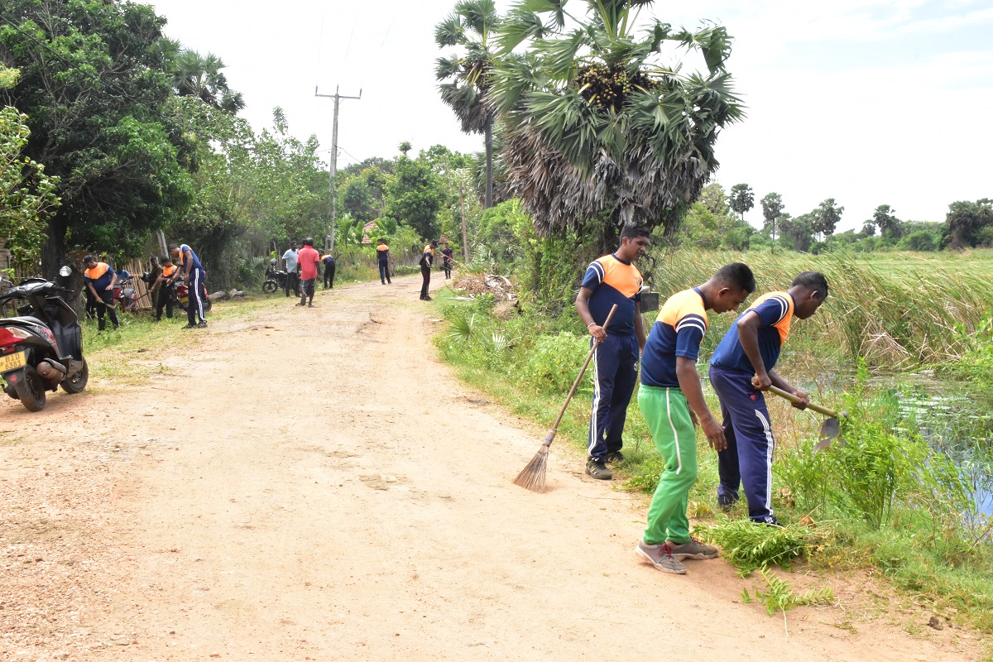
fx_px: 1076
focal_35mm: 39
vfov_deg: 34.2
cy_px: 331
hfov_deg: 49.6
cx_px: 496
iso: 2000
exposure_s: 1/200
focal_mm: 26
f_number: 25
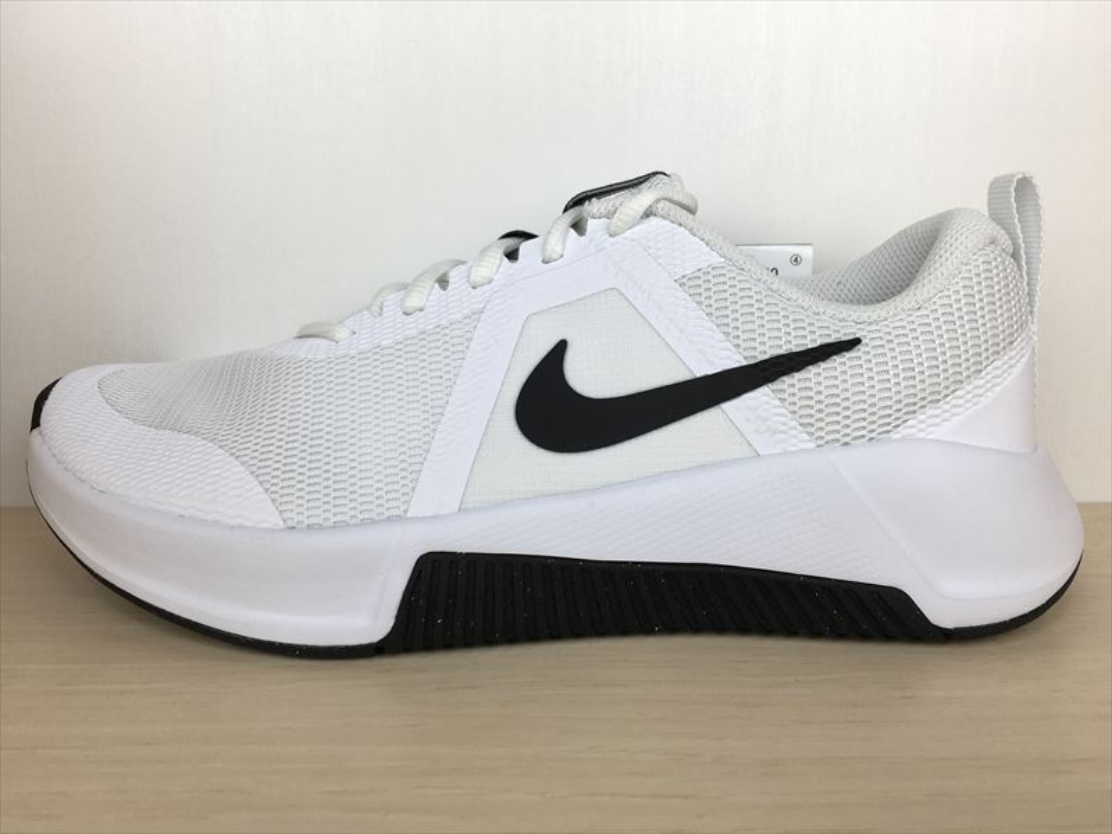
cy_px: 417
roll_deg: +0.3
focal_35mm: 29
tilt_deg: -12.1
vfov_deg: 48.2
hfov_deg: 61.7
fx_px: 932
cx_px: 556
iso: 25
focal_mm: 4.15
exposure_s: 1/160
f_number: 2.2
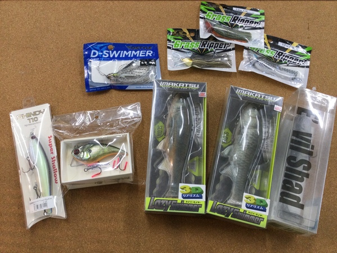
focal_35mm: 31
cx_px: 168
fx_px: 302
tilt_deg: -71.4
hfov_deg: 58.4
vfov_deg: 45.4
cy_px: 126
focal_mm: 3.3
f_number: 2.4
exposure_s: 1/30
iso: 32
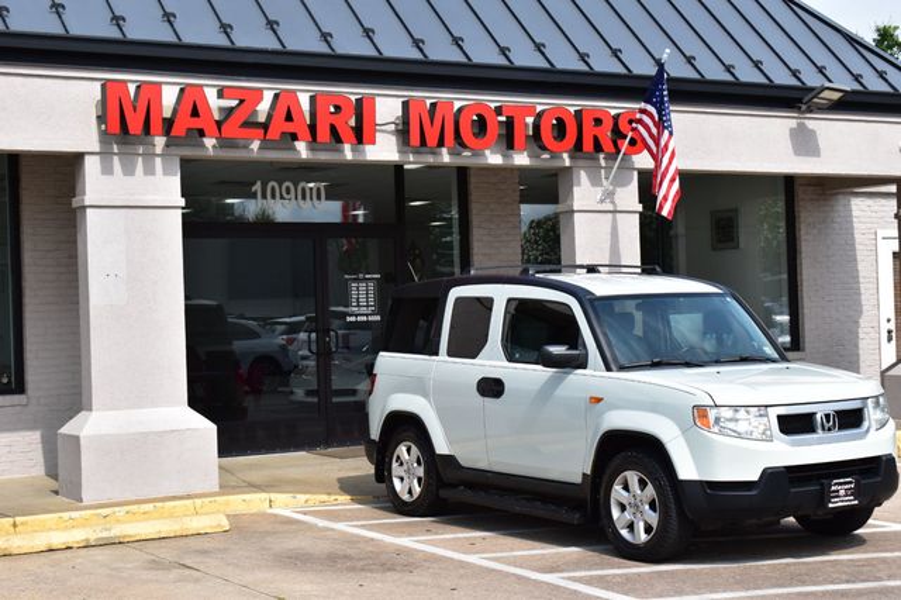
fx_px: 1501
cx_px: 450
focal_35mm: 60
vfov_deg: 22.6
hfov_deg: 33.4
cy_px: 300
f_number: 11
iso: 400
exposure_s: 1/500
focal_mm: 40
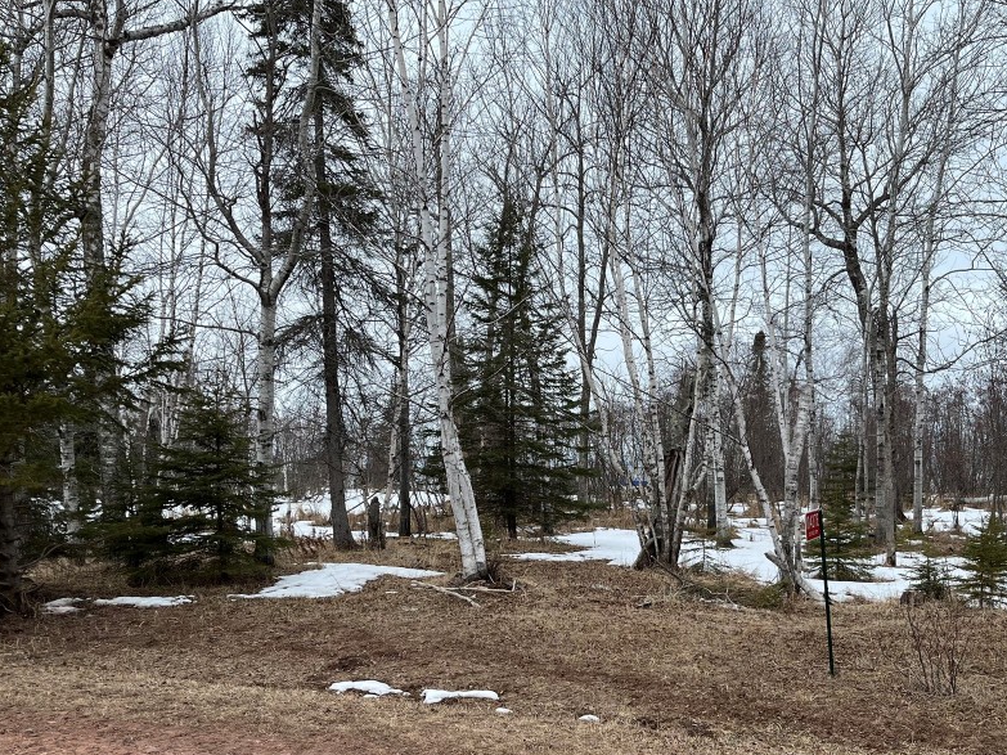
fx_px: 989
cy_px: 444
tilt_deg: +1.0
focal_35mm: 34
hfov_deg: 53.7
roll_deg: +0.7
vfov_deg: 41.6
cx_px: 590
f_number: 1.6
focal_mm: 5.1
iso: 50
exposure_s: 1/2309
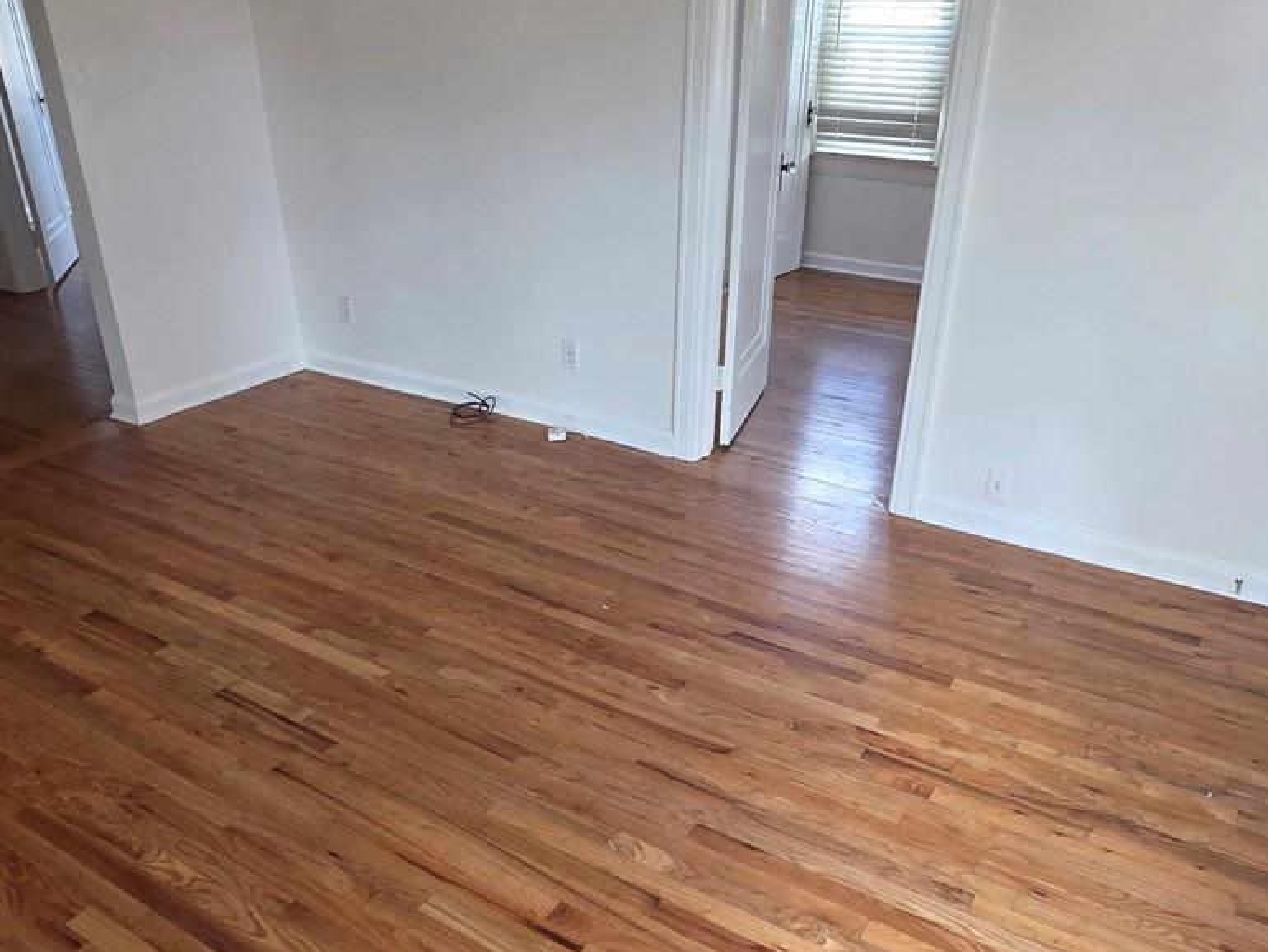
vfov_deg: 51.1
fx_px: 989
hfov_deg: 65.3
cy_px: 560
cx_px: 606
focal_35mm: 27
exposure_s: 1/120
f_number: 1.9
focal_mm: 2.2
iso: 200
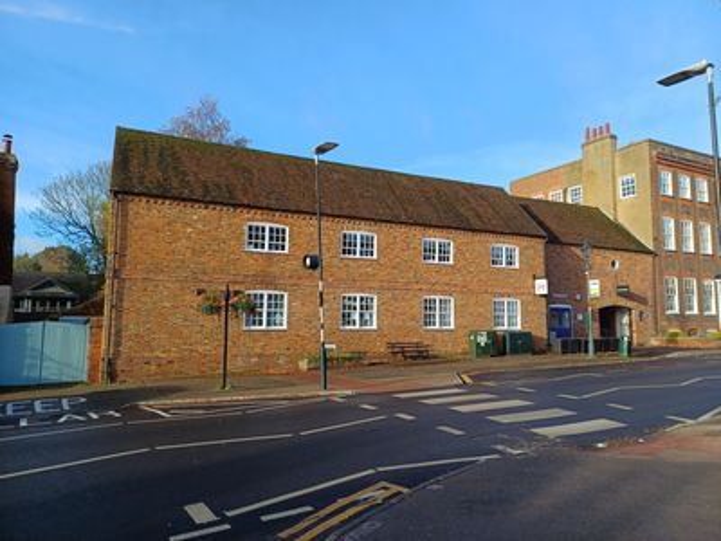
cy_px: 270
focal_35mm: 25
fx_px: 521
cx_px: 360
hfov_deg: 69.4
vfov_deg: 54.9
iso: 50
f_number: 1.8
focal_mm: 4.65
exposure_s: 1/475
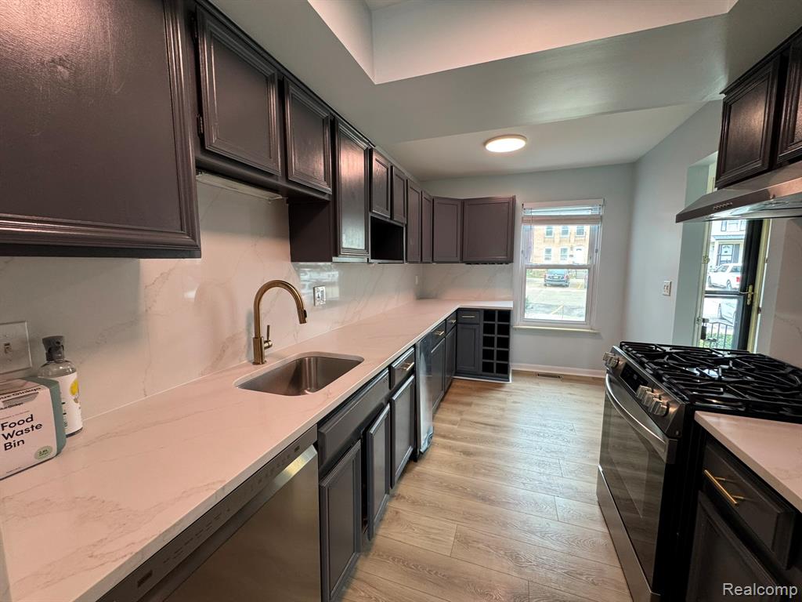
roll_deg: +0.0
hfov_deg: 102.1
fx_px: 324
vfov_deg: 85.7
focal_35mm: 14
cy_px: 301
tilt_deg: -6.6
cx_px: 401
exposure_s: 1/120
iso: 160
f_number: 2.2
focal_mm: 2.22
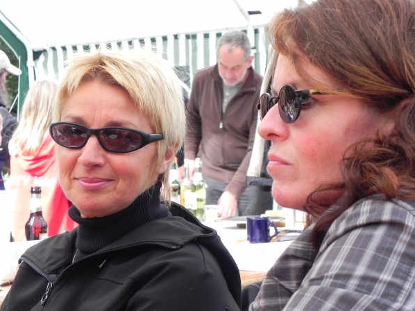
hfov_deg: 21.5
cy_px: 160
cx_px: 206
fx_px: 1091
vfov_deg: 16.2
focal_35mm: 91
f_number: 4
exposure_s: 1/51.1
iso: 160
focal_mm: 15.1
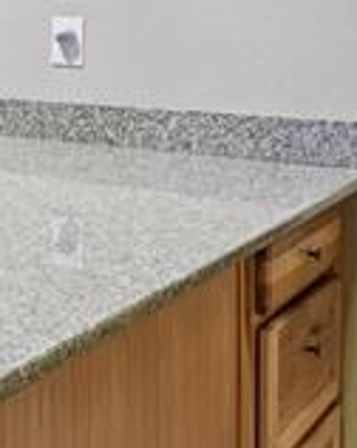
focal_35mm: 76
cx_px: -456
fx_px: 1006
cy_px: -11
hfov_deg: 14.6
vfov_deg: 23.9
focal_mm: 20
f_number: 11
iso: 400
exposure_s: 1/2
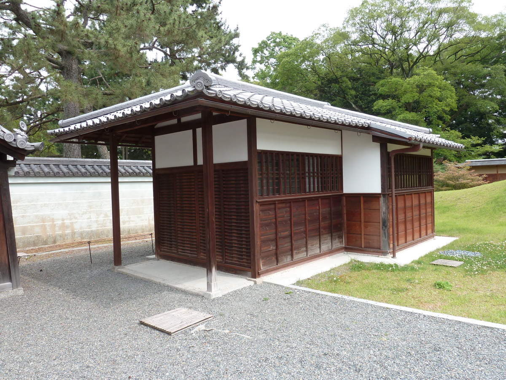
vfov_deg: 54.9
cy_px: 190
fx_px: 365
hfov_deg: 69.4
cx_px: 253
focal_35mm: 25
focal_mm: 4.1
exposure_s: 1/160
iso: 80
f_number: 4
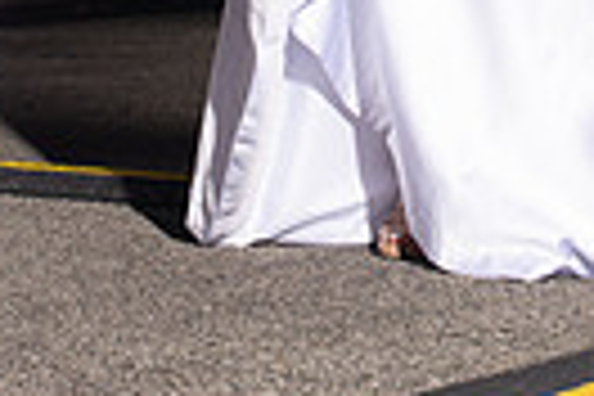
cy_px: -477
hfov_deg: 8.0
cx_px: 497
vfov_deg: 5.2
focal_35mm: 256
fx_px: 4224
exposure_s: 1/200
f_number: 6.3
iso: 1000
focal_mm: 75
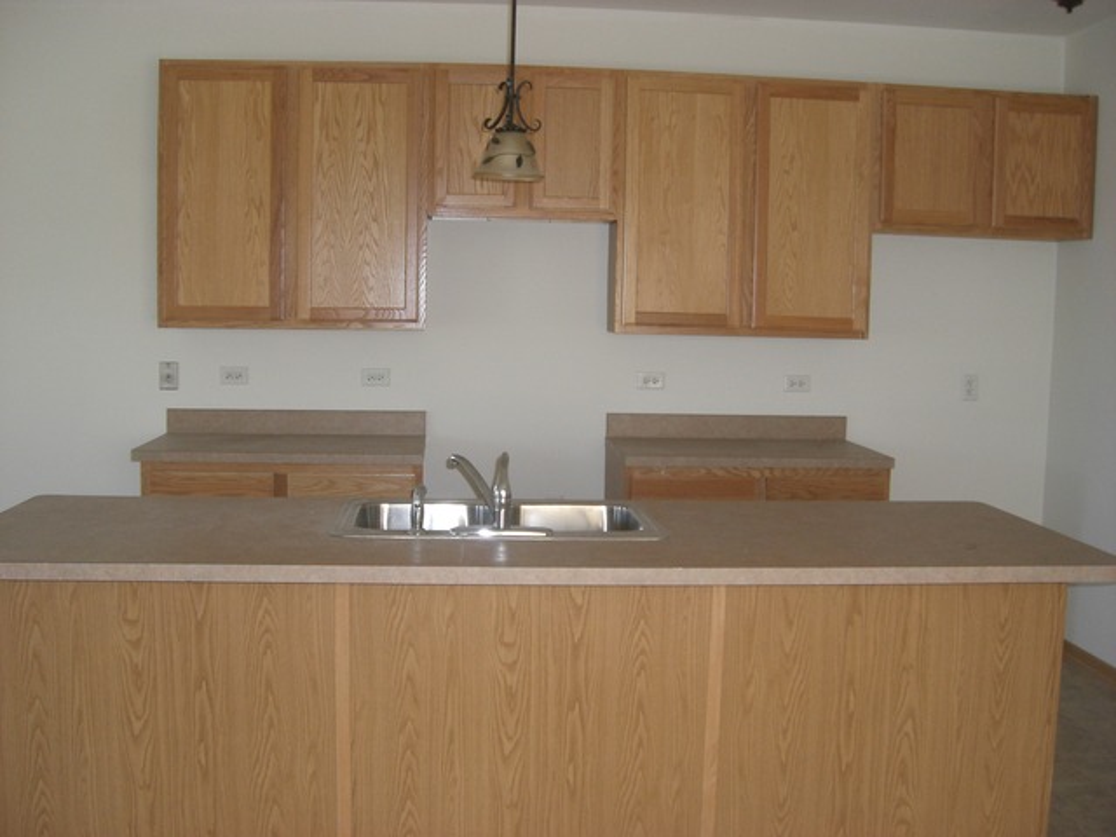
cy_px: 418
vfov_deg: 37.7
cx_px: 558
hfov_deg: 49.0
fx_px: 1225
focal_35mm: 38
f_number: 2.7
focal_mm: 6.2
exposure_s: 1/60
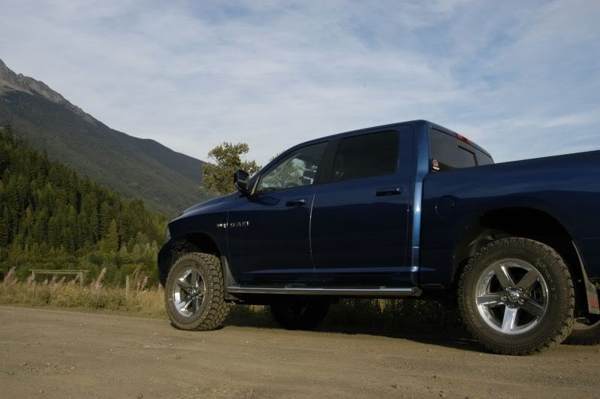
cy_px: 200
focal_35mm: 36
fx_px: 599
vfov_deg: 36.8
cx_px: 300
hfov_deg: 53.2
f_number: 9
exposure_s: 1/320
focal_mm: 24
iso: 400
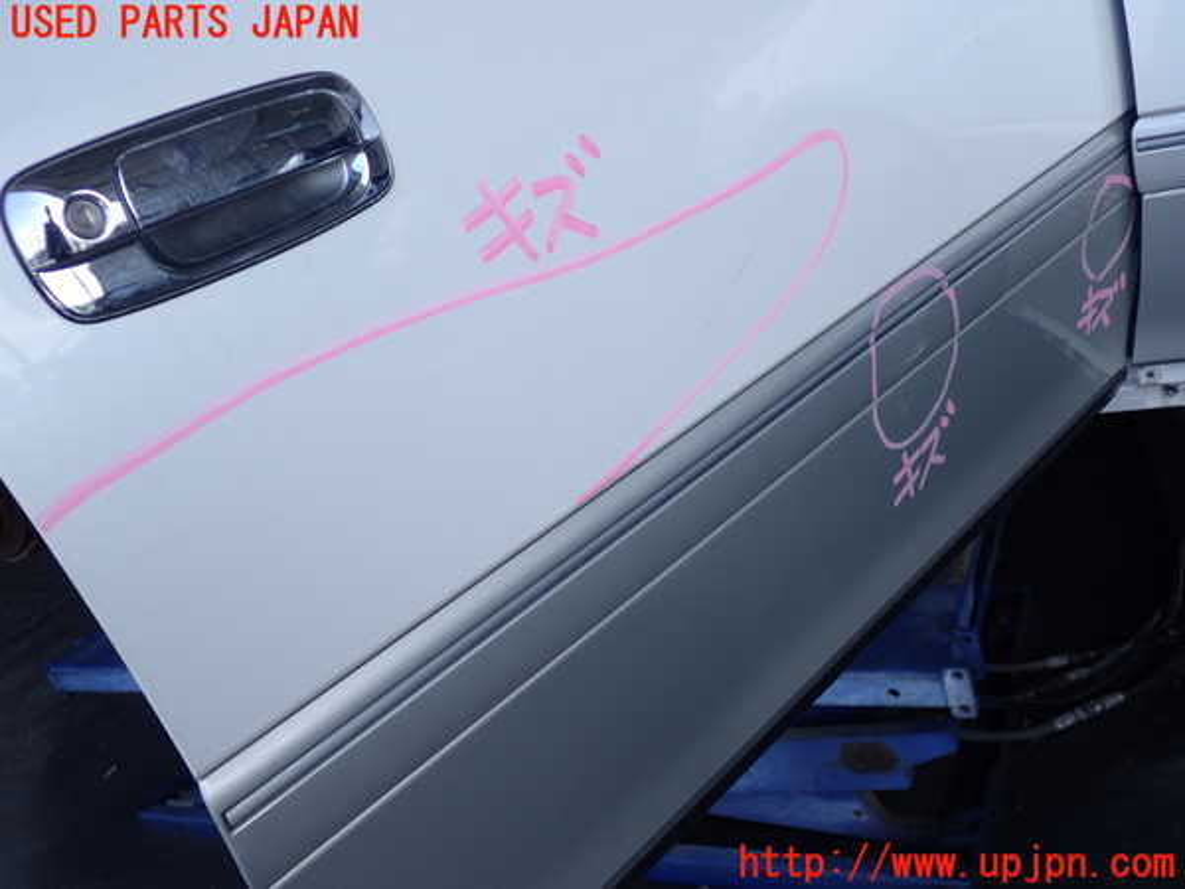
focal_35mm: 36
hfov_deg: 51.4
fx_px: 1232
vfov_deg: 39.7
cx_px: 592
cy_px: 444
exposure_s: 1/400
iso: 100
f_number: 2.5
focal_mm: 6.37
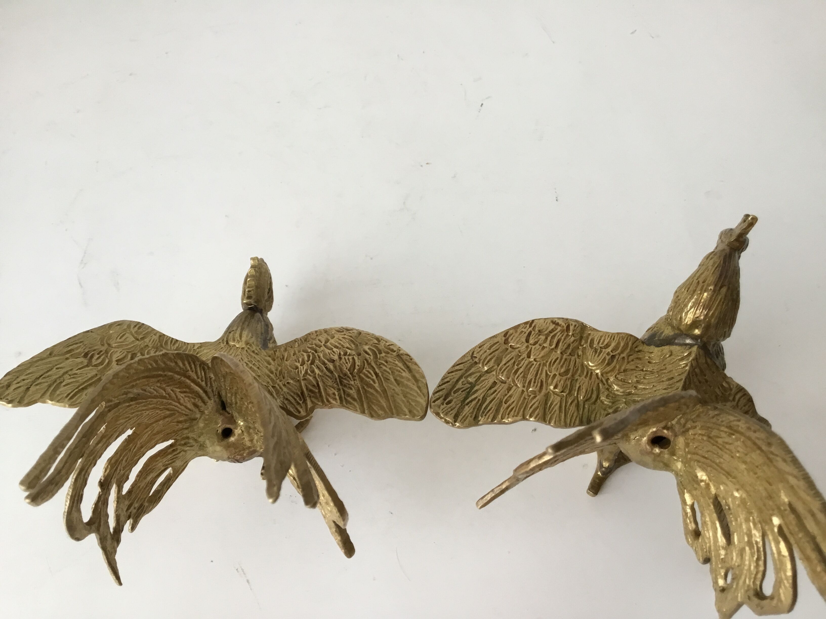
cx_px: 413
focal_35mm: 31
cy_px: 310
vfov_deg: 45.4
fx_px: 740
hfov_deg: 58.4
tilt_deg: -57.0
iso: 32
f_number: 2.4
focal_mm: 3.3
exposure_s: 1/33
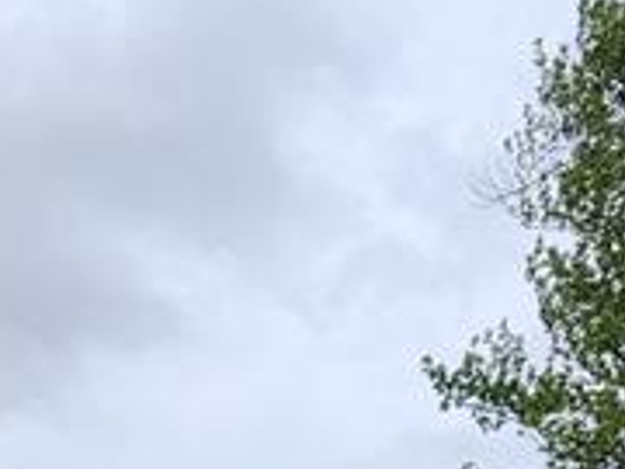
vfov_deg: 15.8
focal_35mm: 74
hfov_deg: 26.1
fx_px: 1336
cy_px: 928
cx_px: 181
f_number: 2.2
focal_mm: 2.2
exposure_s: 1/2071
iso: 50
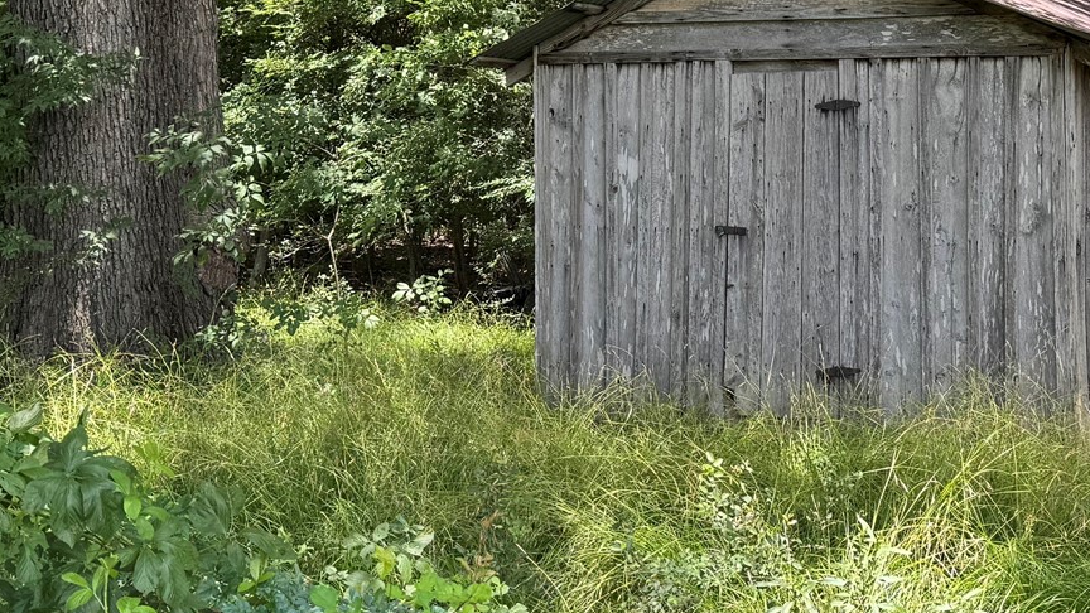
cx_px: 840
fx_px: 1792
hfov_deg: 33.1
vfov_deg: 19.3
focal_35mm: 62
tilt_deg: -1.2
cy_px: 180
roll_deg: -0.8
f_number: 1.78
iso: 80
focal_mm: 6.76
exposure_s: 1/470
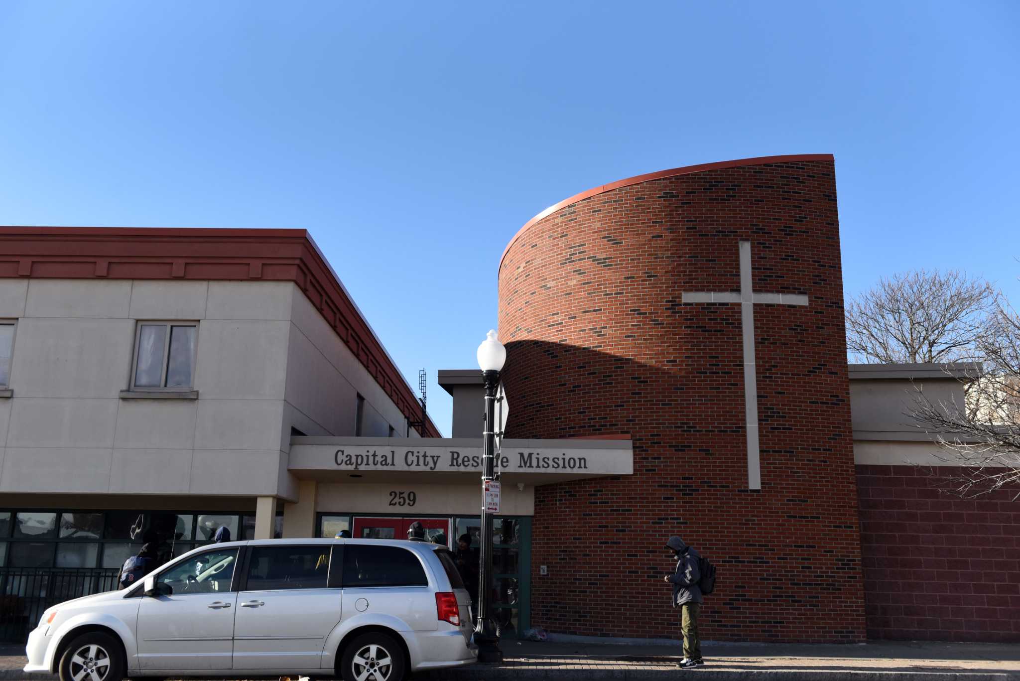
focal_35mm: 35
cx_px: 510
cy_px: 340
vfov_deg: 37.9
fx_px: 992
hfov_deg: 54.4
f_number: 5
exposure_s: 1/4000
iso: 900
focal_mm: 35
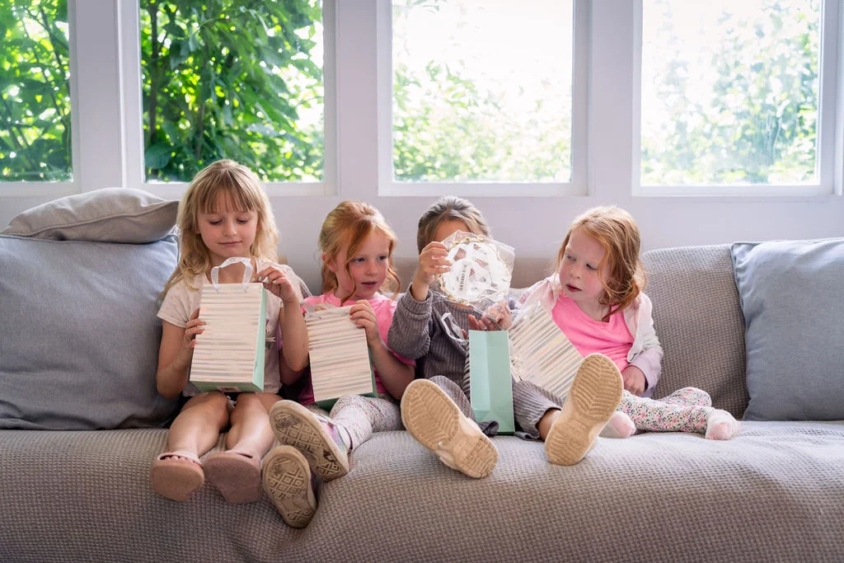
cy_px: 282
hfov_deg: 45.4
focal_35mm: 43
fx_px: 1008
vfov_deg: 31.2
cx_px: 422
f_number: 2.8
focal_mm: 43
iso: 500
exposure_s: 1/250
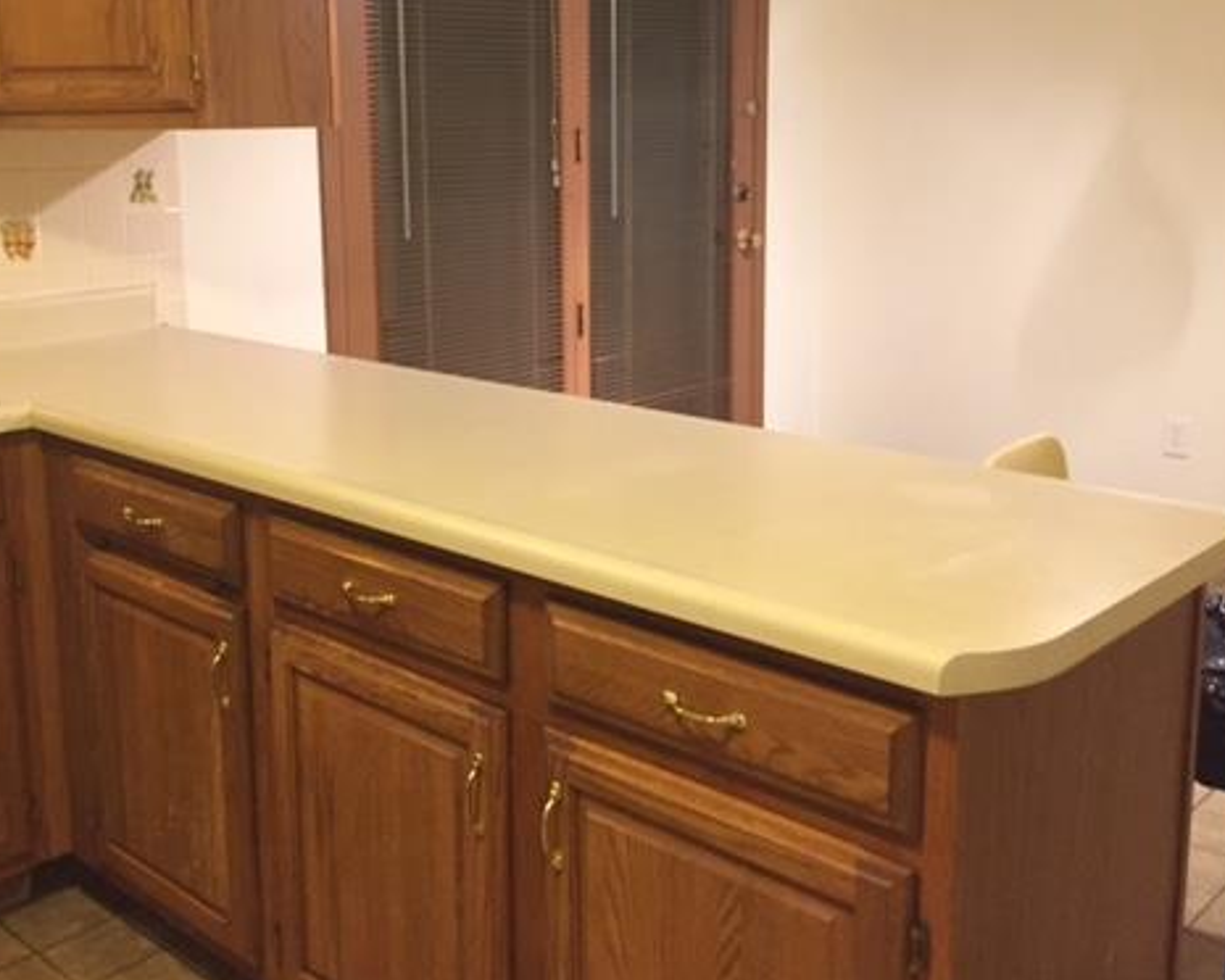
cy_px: 371
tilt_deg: -11.3
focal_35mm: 39
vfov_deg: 38.0
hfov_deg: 46.6
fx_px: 1414
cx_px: 506
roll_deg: -0.3
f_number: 2.2
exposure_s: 1/15
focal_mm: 4.15
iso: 250
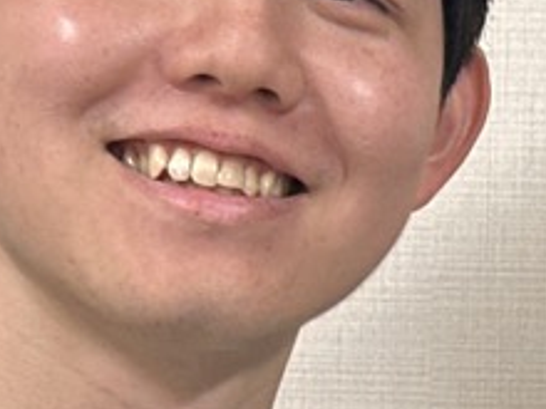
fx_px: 4401
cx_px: 754
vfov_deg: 5.3
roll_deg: -1.2
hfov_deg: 7.0
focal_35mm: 279
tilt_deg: -3.0
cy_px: 481
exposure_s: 1/60
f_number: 1.78
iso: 125
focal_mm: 6.86
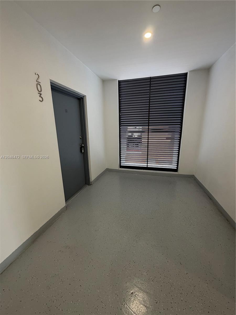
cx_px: 118
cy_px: 158
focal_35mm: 14
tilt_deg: -13.6
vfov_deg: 102.1
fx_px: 127
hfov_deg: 85.7
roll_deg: +0.8
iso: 160
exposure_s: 1/60
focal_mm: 2.22
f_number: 2.2
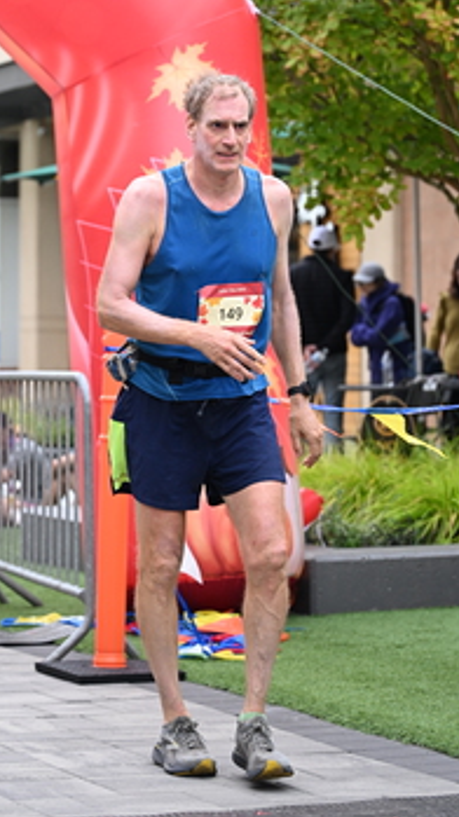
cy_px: 213
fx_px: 2578
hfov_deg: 10.2
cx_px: 224
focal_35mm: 119
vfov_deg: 17.9
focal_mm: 72
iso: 640
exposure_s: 1/1600
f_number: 2.8
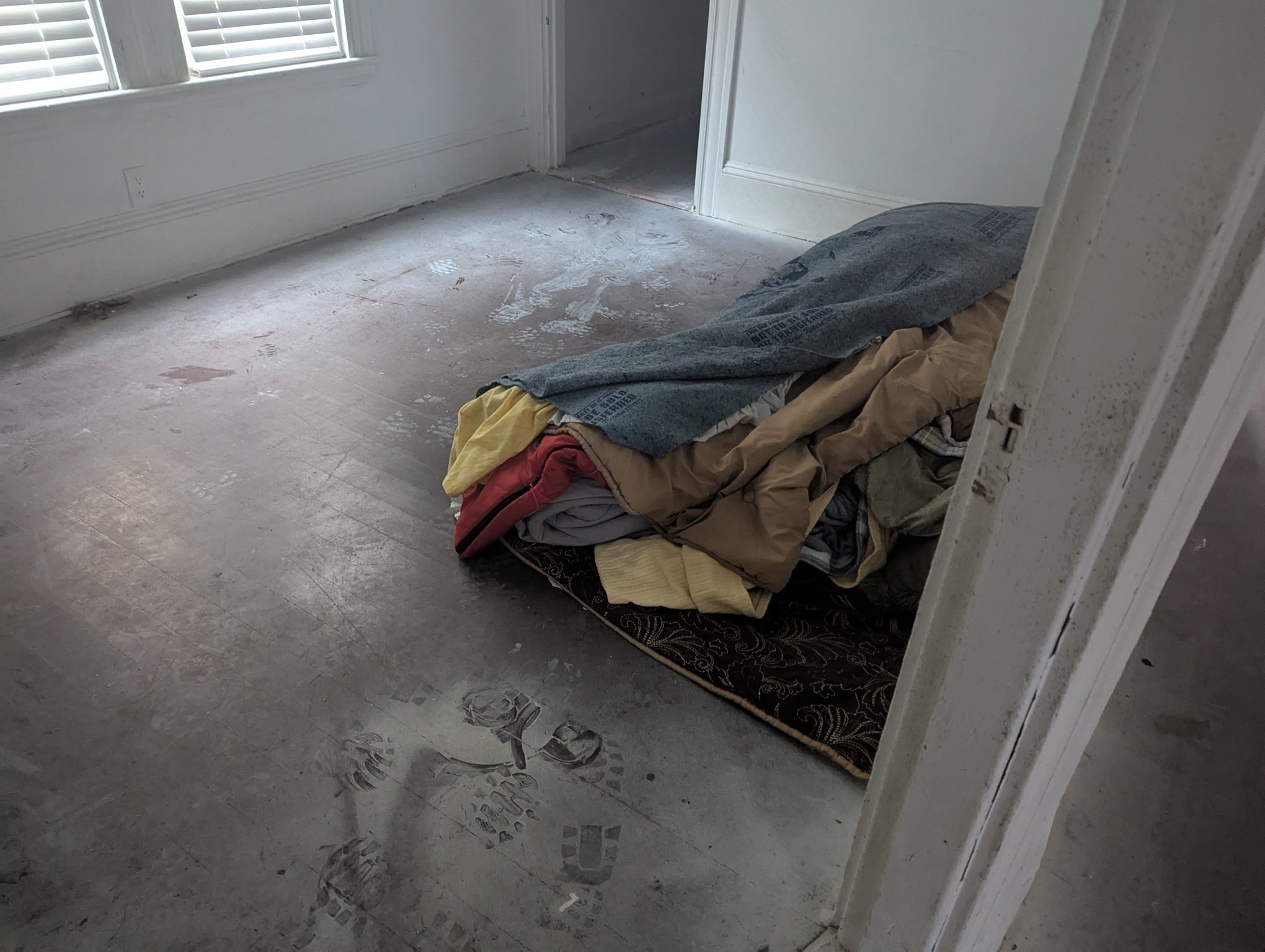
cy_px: 476
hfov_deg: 71.5
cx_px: 632
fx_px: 878
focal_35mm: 24
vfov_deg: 56.9
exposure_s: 1/50.8
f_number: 1.85
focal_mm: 6.81
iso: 1341
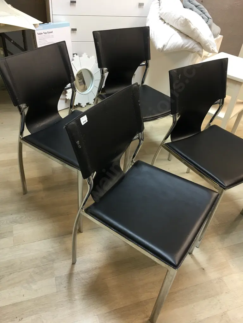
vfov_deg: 61.7
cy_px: 162
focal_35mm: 29
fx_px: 271
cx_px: 122
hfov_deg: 48.2
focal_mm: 4.15
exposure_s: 1/17
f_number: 2.2
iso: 50
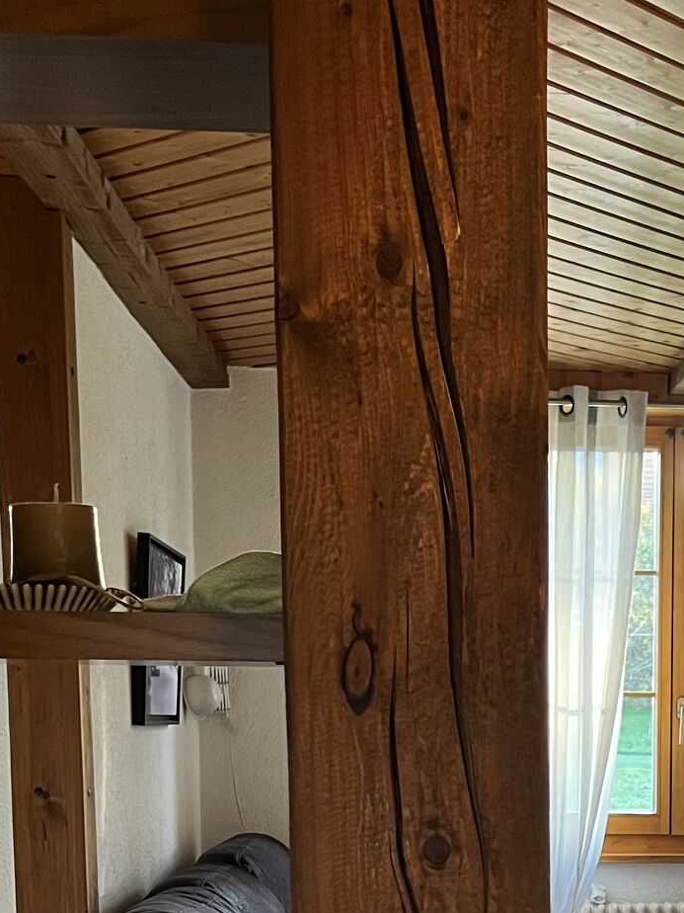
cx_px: 634
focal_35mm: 72
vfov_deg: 25.6
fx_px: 1897
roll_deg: -0.6
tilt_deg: -7.6
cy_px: 934
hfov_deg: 20.0
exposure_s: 1/50
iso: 100
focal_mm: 5.7
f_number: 1.5
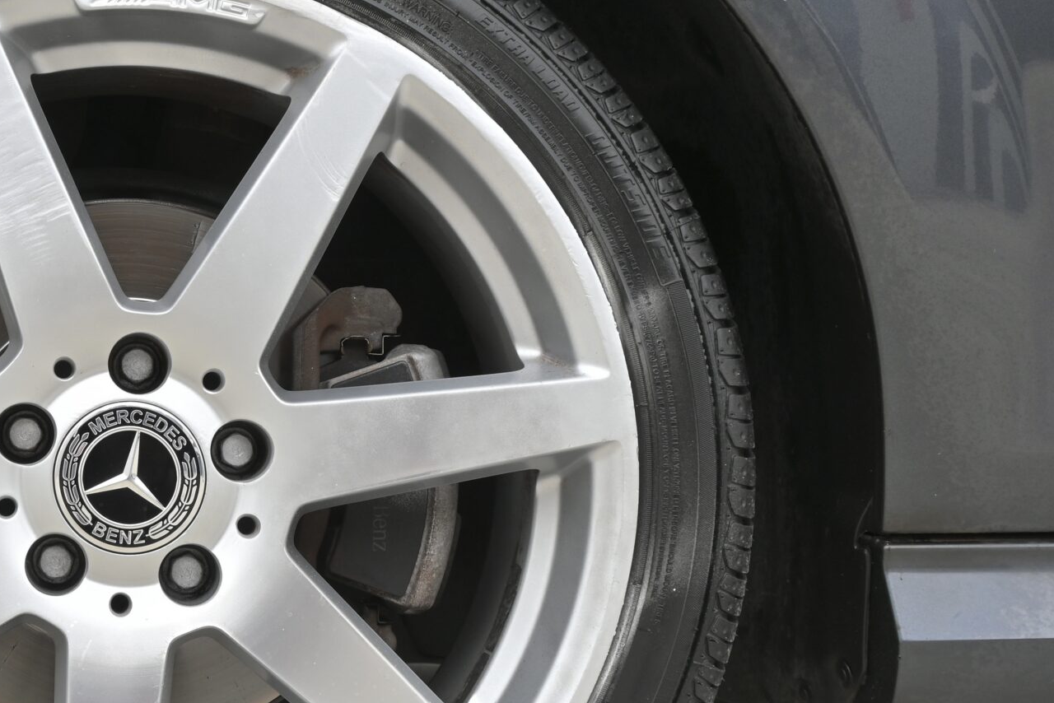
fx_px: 1889
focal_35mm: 64
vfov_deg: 21.0
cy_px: 438
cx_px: 133
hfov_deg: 30.0
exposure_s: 1/50
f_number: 7.1
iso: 100
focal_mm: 21.5
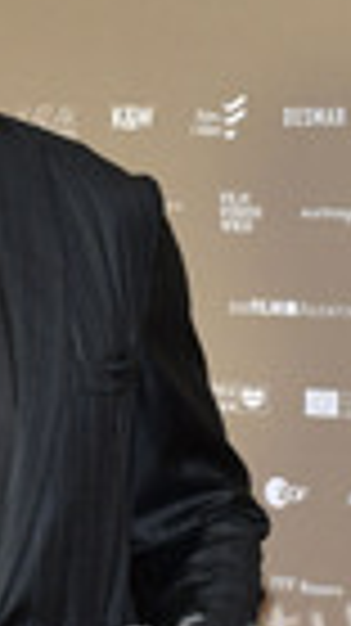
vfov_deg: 16.1
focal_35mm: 133
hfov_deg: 8.9
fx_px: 2205
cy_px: 468
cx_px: -162
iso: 1250
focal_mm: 44
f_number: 7.1
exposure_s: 1/200
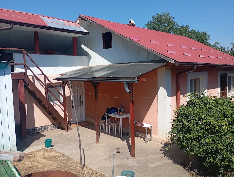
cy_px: 88
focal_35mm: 28
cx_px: 117
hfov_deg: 63.4
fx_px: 190
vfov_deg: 49.9
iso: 111
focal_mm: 4.27
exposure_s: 1/1451
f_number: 1.8
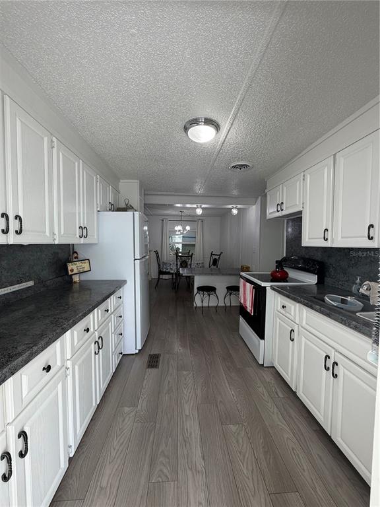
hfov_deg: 85.7
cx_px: 190
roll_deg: -0.9
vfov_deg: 102.1
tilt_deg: -1.8
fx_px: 205
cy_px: 254
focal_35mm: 14
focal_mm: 2.22
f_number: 2.2
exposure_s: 1/120
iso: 100
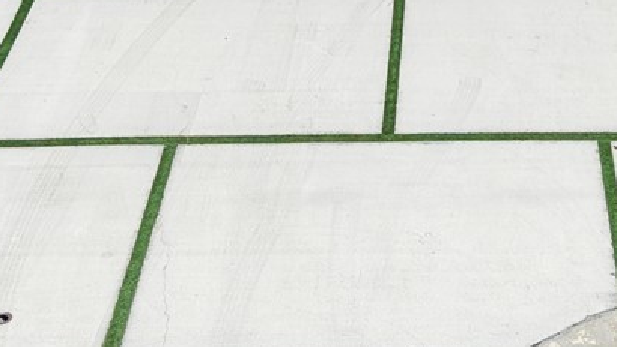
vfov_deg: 11.2
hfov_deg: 20.8
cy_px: -234
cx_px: 465
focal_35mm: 102
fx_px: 1669
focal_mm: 8.67
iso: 230
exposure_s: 1/8000
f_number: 1.8
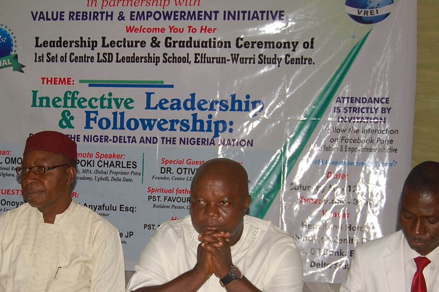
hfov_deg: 29.7
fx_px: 816
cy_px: 221
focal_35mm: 67
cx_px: 118
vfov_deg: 20.1
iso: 200
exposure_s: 1/400
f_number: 4.2
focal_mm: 26
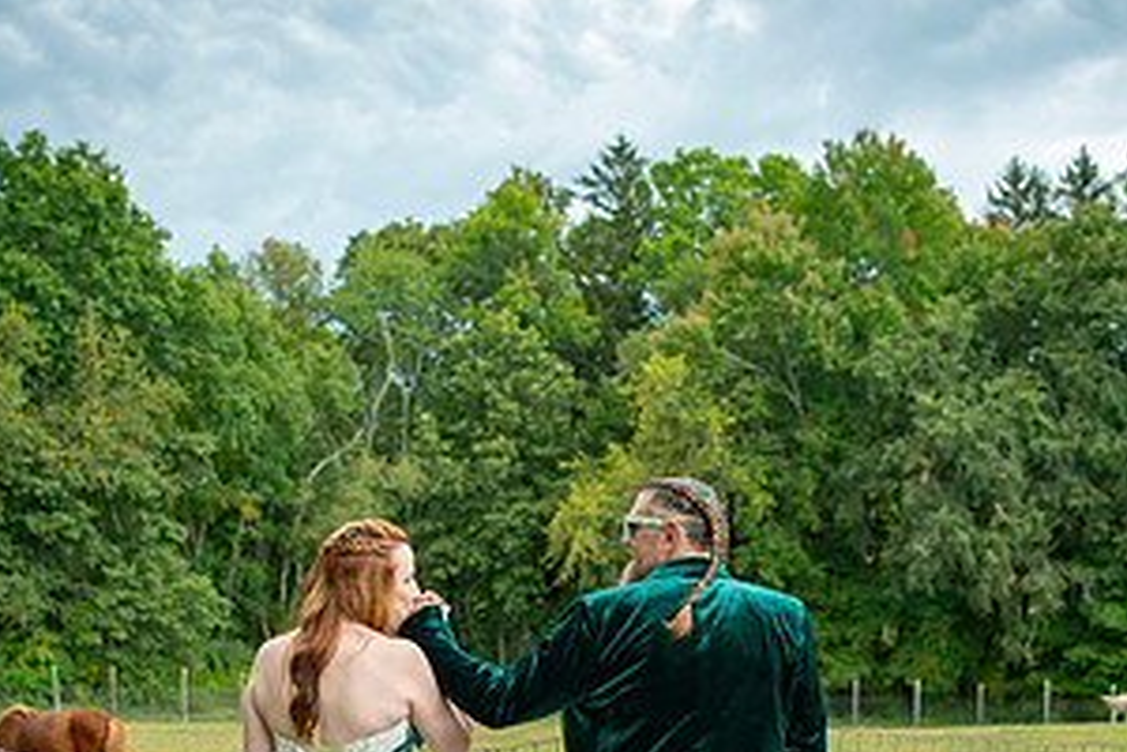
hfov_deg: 41.8
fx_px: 1471
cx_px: 657
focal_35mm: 47
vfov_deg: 27.8
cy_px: 654
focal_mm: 24
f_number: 2.8
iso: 400
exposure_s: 1/1250
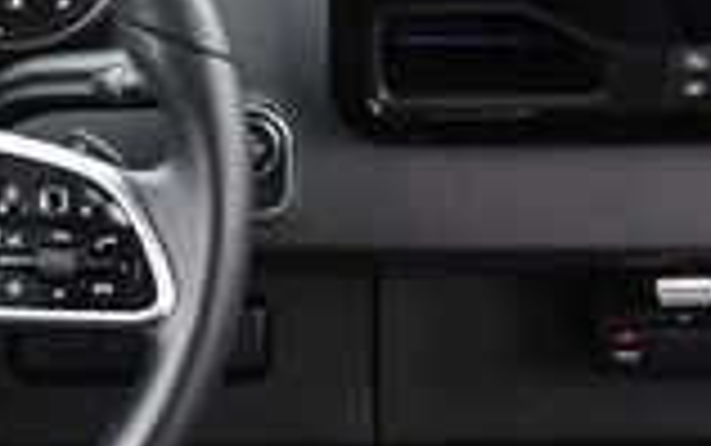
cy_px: 90
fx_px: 3529
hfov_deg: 11.5
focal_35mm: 182
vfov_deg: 7.2
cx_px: 266
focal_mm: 22
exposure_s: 1/250
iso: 800
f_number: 3.8
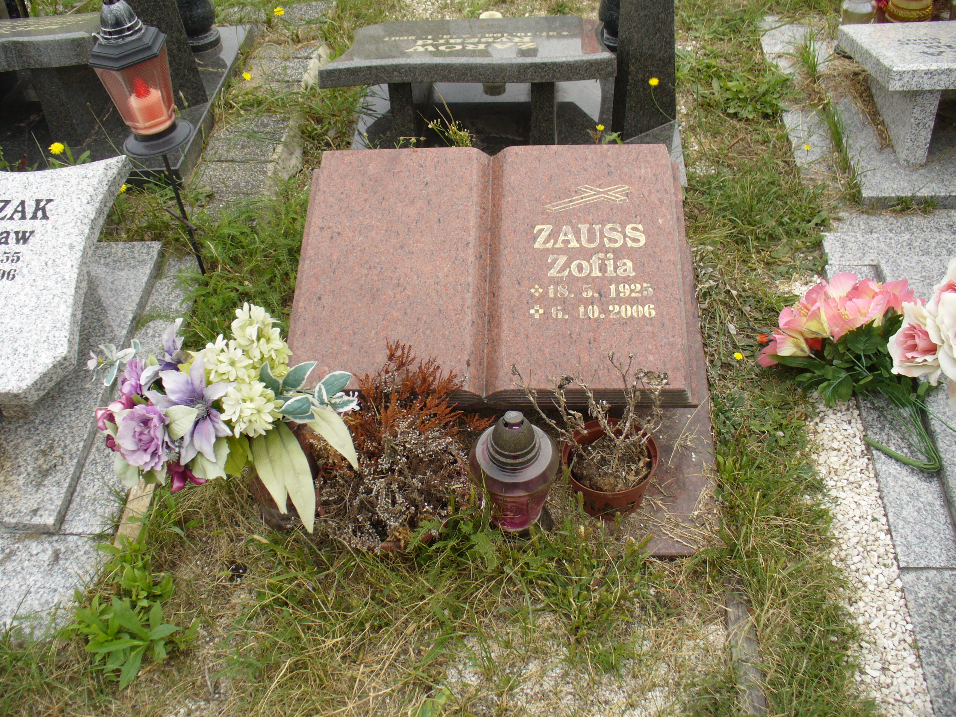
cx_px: 478
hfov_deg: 50.1
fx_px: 1022
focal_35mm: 37
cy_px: 358
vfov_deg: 38.7
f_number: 2.8
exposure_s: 1/500
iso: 80
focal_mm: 6.1
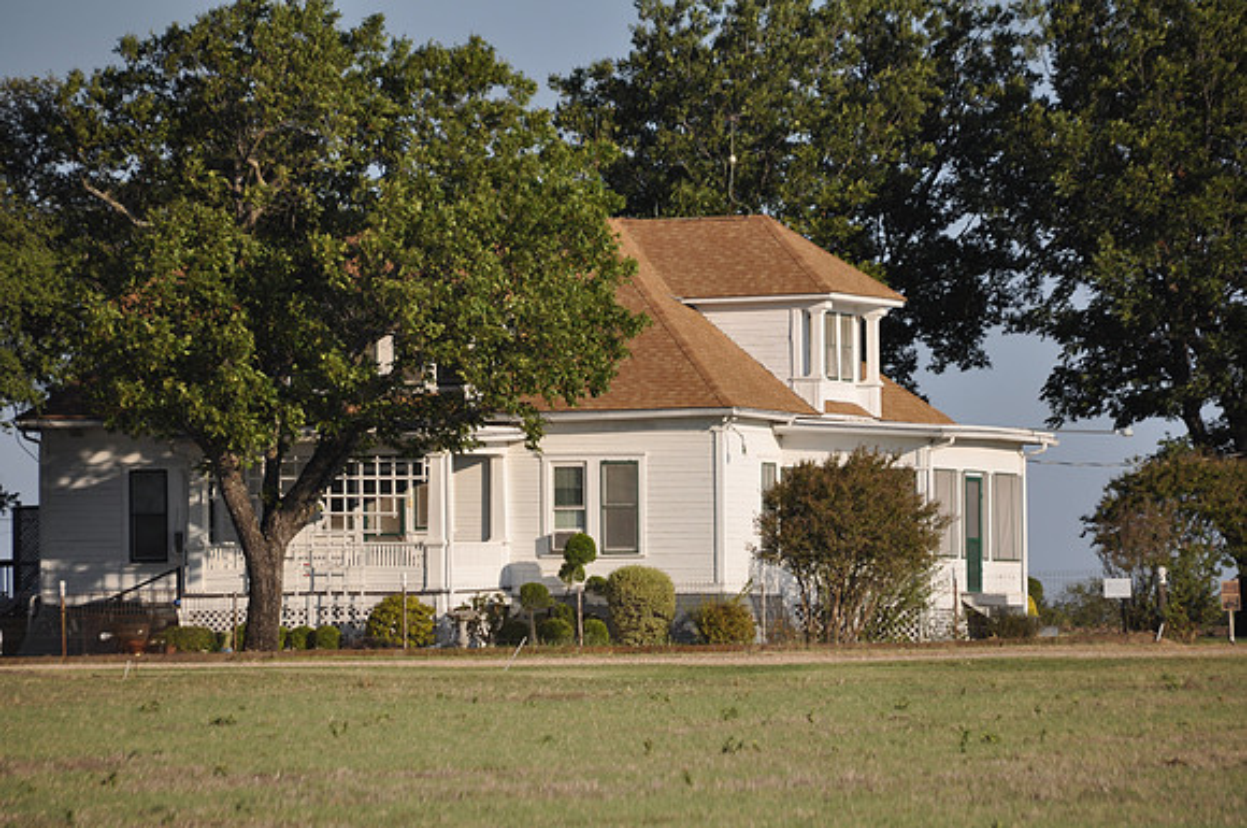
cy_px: 414
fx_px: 12971
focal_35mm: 375
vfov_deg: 3.7
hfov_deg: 5.5
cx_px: 624
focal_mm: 250
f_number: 6.3
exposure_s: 1/500
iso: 200
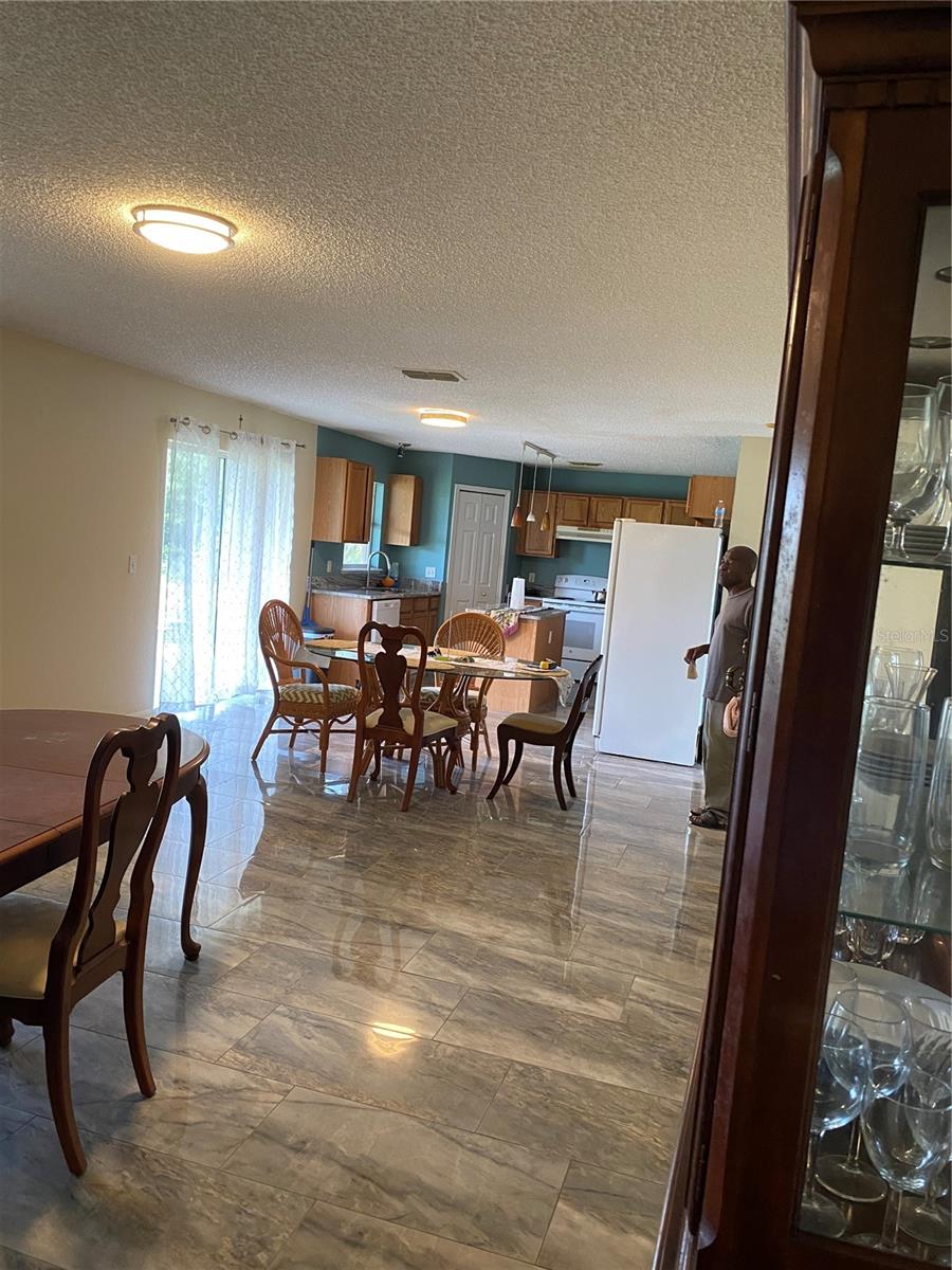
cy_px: 635
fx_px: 953
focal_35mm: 26
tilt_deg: -4.6
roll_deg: -4.0
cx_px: 476
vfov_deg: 67.3
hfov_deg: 53.1
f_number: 1.8
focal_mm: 4.25
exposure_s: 1/60
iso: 250
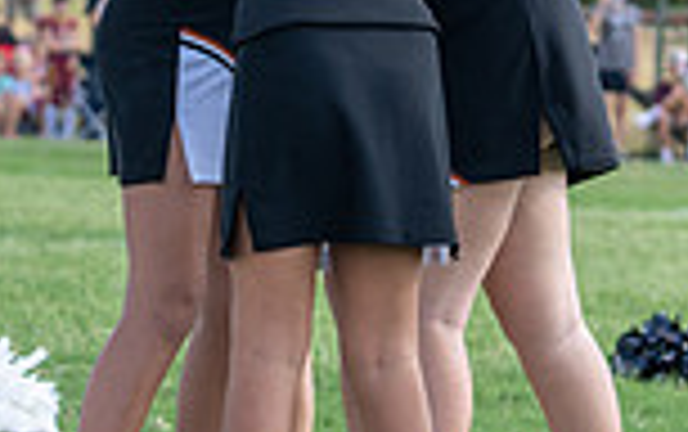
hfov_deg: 6.6
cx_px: 174
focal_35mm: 317
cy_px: -439
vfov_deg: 4.1
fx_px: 5950
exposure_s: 1/1000
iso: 125
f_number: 3.5
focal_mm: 70
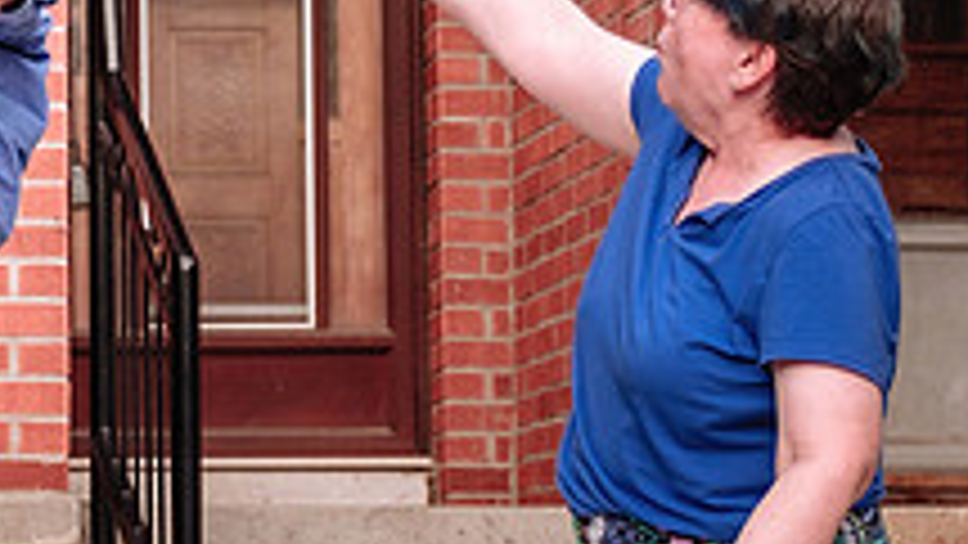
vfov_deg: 7.4
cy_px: 412
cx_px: -27
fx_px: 4210
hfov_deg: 12.9
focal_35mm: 164
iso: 400
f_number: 2.8
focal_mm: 29.2
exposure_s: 1/500
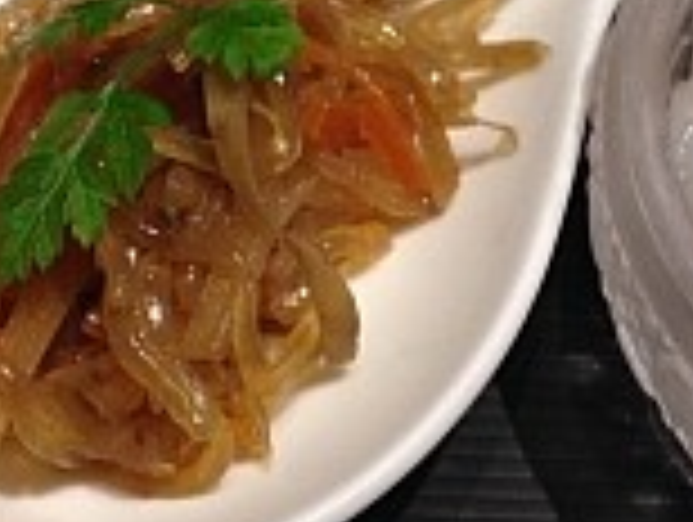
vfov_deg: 13.9
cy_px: 205
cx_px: 450
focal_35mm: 107
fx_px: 2145
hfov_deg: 18.3
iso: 160
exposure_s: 1/20
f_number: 2.4
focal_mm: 4.12
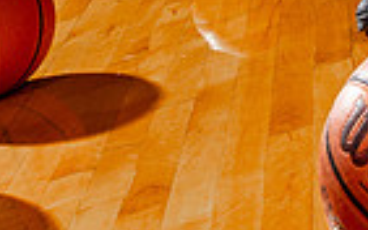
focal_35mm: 142
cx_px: 537
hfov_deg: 13.9
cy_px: -368
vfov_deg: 8.3
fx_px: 1424
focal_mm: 24
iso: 125
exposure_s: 1/125
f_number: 8
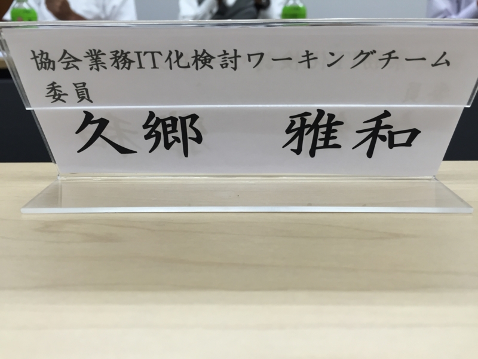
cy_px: 180
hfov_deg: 61.7
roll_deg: +0.8
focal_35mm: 29
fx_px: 400
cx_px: 239
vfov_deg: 48.2
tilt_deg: -18.4
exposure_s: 1/40
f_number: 2.2
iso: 32
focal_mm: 4.15
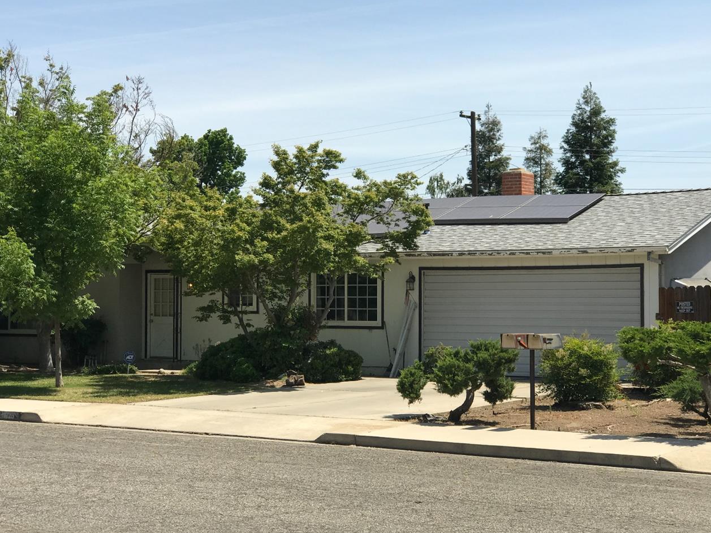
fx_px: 1396
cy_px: 235
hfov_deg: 28.6
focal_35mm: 68
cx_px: 370
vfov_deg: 21.6
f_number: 2.8
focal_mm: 6.6
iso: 20
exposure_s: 1/997
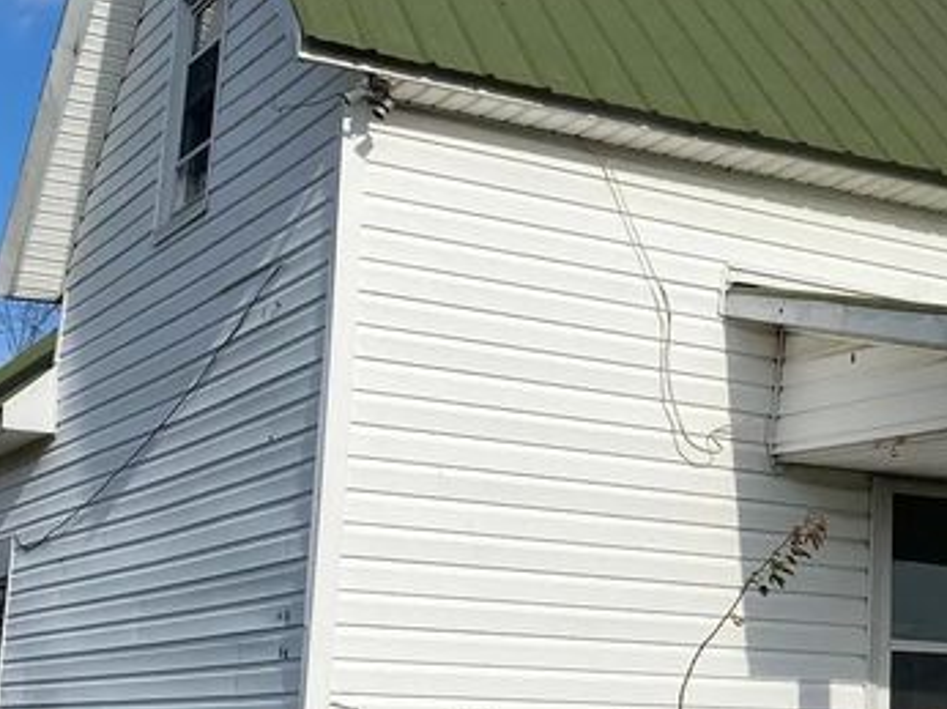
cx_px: 1004
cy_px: 443
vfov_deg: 19.1
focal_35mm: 77
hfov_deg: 23.9
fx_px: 2105
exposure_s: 1/5236
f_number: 1.8
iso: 32
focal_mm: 4.25
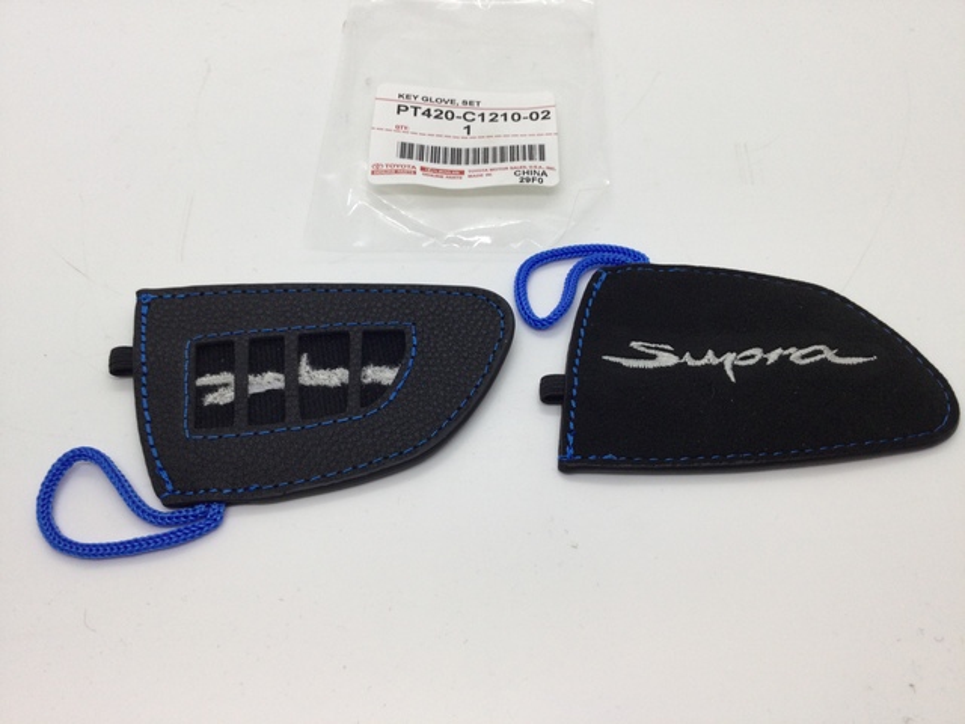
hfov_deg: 58.4
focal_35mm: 31
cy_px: 362
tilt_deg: -52.6
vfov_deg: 45.4
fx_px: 864
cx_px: 482
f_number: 2.4
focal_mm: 3.3
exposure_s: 1/60
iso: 32
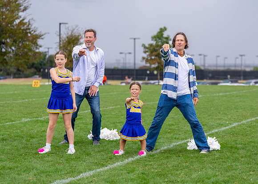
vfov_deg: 11.1
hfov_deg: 15.5
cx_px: 142
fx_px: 948
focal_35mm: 129
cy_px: 101
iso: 500
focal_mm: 90
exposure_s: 1/1600
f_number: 2.8
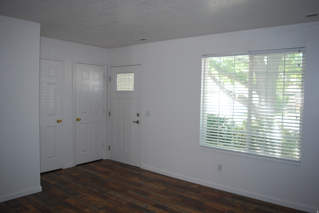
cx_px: 160
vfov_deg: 48.1
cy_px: 106
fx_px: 240
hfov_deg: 67.3
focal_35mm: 27
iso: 200
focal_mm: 18
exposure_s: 1/60
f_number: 3.5
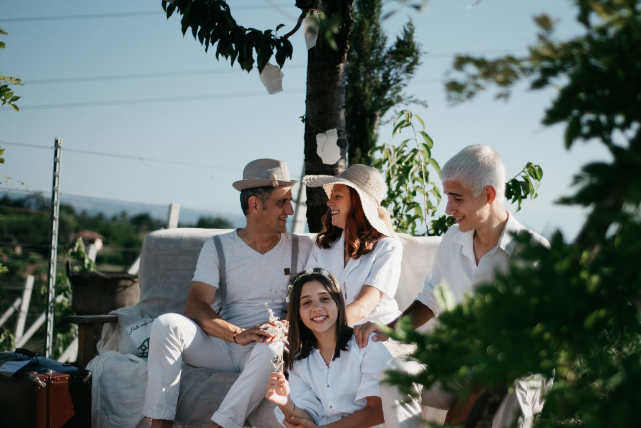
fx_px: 1247
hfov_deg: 28.8
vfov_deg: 19.4
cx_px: 363
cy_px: 270
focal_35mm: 70
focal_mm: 50
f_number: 1.8
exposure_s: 1/4000
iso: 100
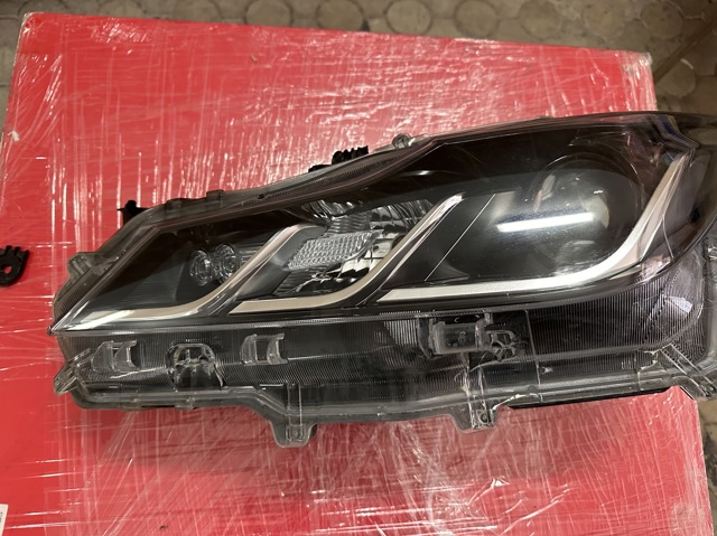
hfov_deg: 71.6
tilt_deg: -77.6
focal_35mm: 24
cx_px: 358
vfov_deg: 56.8
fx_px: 497
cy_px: 268
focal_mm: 6.86
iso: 500
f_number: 1.78
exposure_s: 1/50
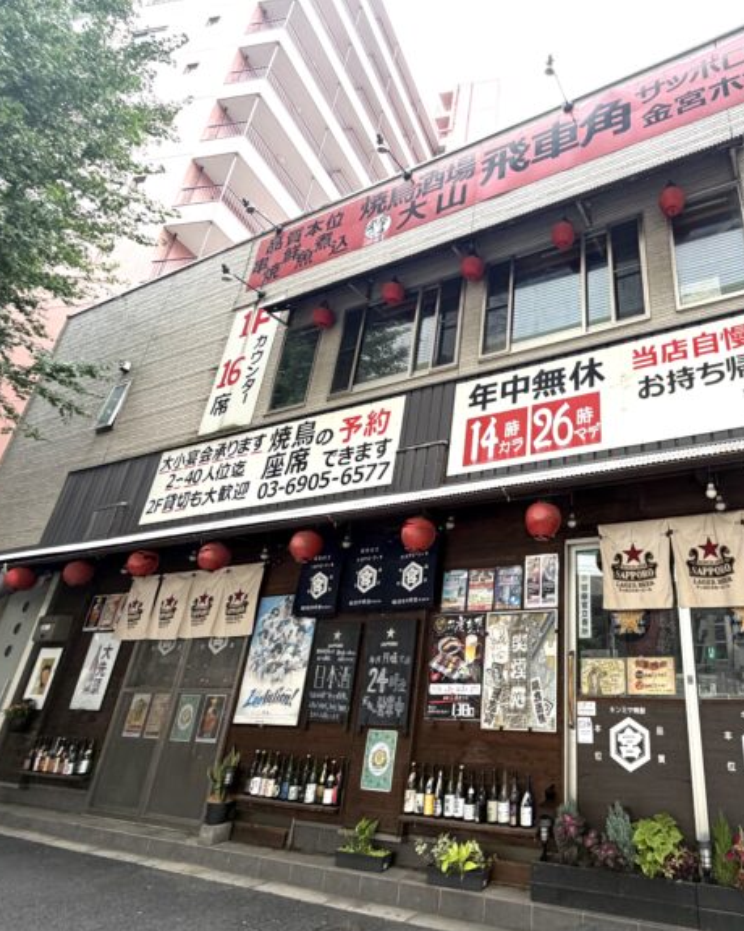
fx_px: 523
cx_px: 573
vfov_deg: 83.3
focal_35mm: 19
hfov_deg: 65.7
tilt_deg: +23.5
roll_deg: +0.9
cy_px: 458
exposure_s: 1/121
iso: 160
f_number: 2.2
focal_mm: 2.22
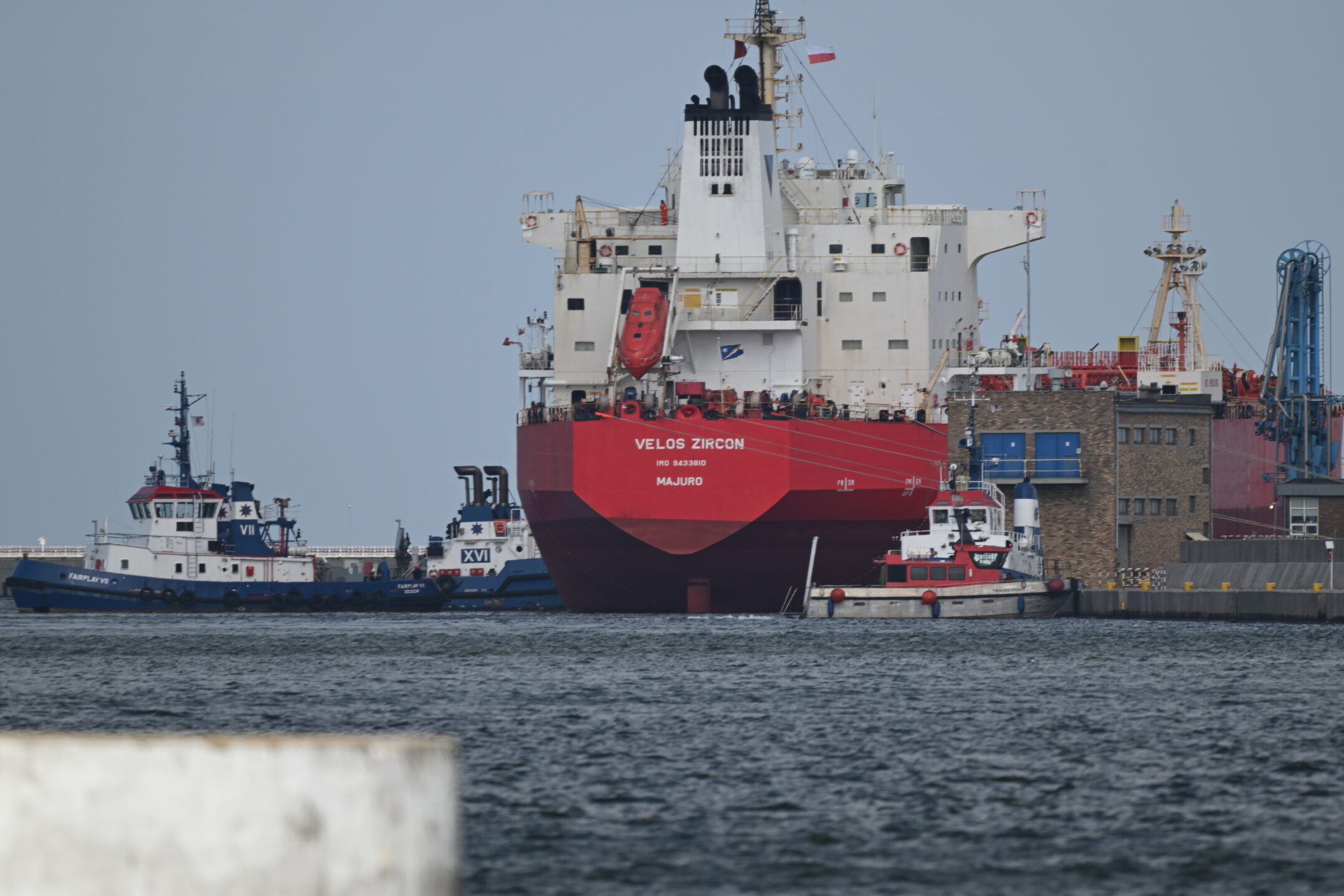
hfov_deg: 2.9
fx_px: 26579
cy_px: 380
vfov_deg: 1.9
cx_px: 728
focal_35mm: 712
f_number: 6.3
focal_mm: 600
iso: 110
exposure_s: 1/640
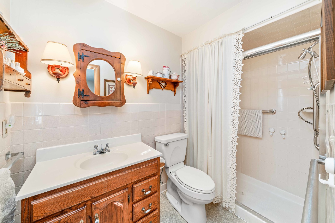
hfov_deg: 112.6
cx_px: 168
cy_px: 112
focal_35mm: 12
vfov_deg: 90.0
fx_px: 112
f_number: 8
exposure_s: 1/13
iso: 200
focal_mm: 12
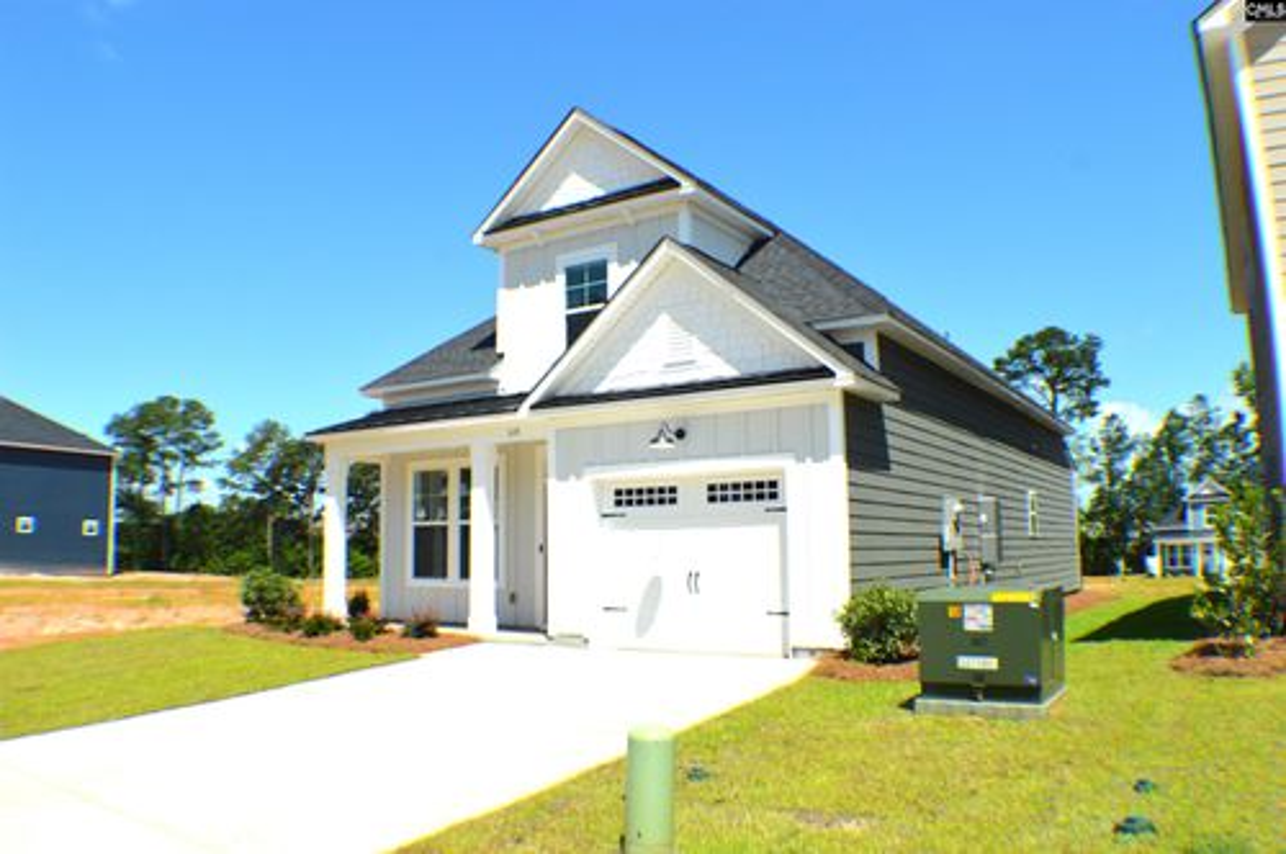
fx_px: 1177
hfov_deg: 57.3
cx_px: 643
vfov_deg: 39.9
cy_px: 427
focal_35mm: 33
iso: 100
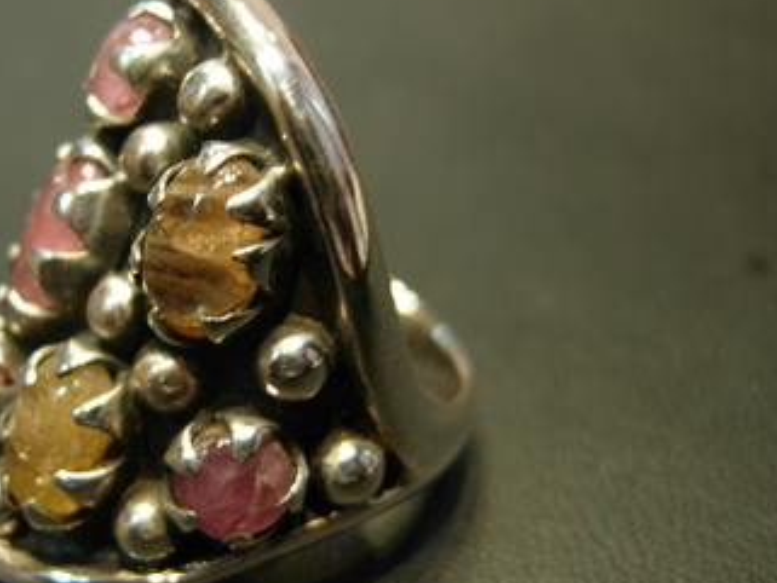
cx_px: 211
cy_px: 299
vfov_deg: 26.1
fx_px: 1257
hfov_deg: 33.8
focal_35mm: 56
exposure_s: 1/8.9
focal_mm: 7.5
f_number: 2.7
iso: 50
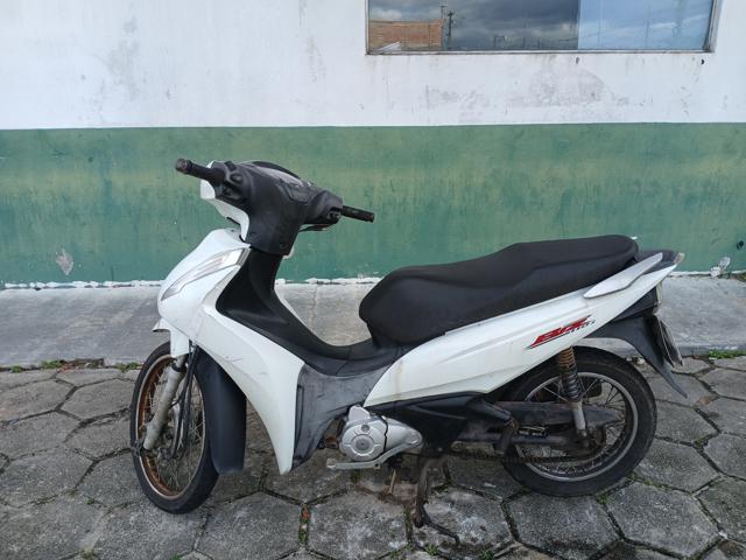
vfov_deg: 53.1
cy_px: 280
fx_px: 560
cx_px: 373
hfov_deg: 67.3
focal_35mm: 26
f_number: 1.8
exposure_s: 1/134
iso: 20
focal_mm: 3.98
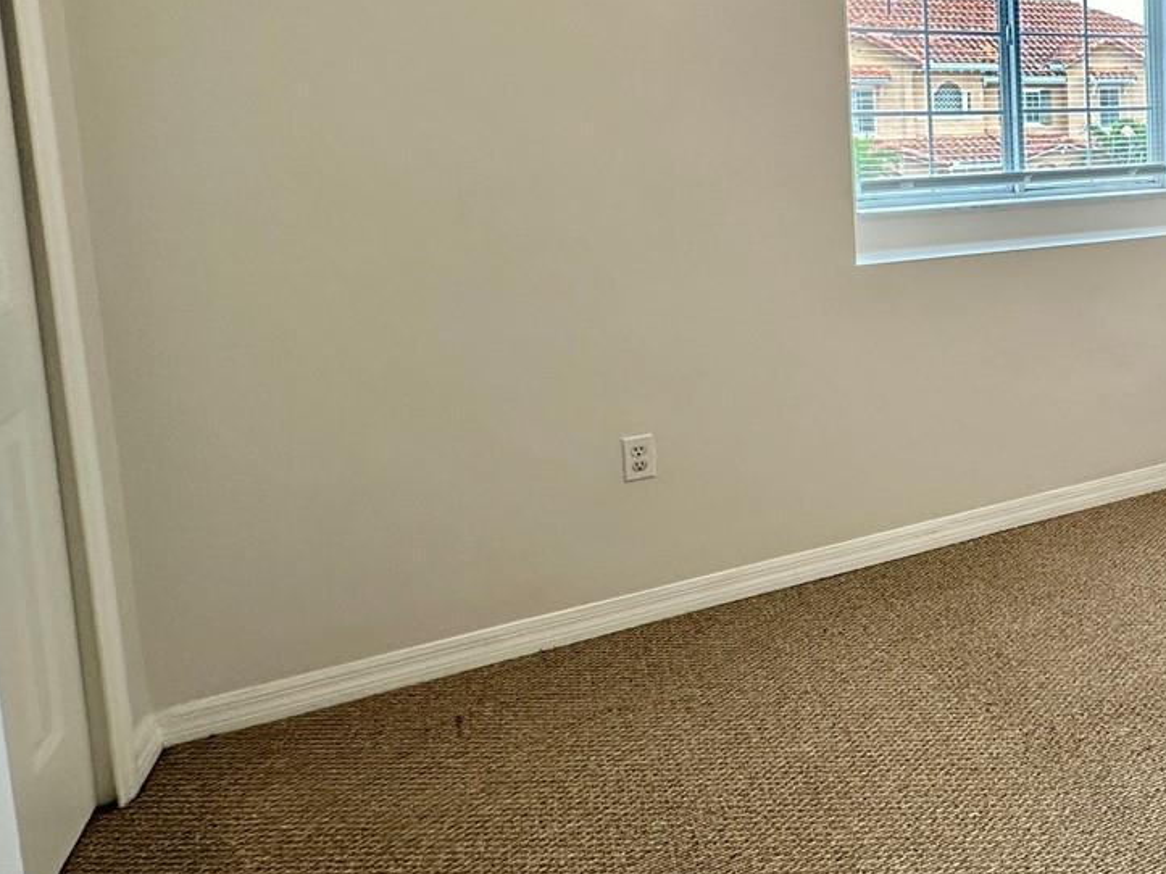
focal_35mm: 31
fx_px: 1044
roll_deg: +0.1
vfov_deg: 43.9
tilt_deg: -5.4
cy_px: 213
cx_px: 1187
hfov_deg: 47.5
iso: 50
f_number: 2.2
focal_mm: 2.22
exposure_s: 1/120
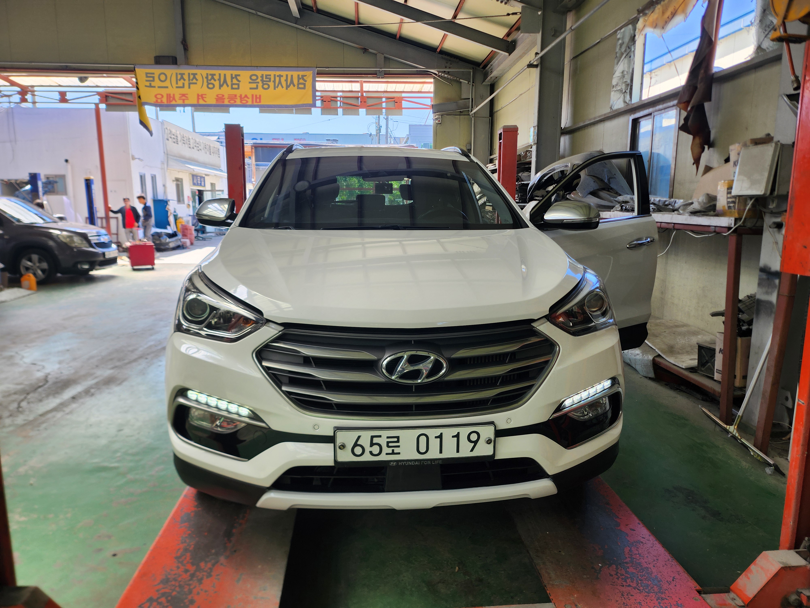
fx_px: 562
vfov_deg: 56.8
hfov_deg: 71.6
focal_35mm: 24
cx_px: 405
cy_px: 304
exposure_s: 1/285
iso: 50
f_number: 1.8
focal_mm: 5
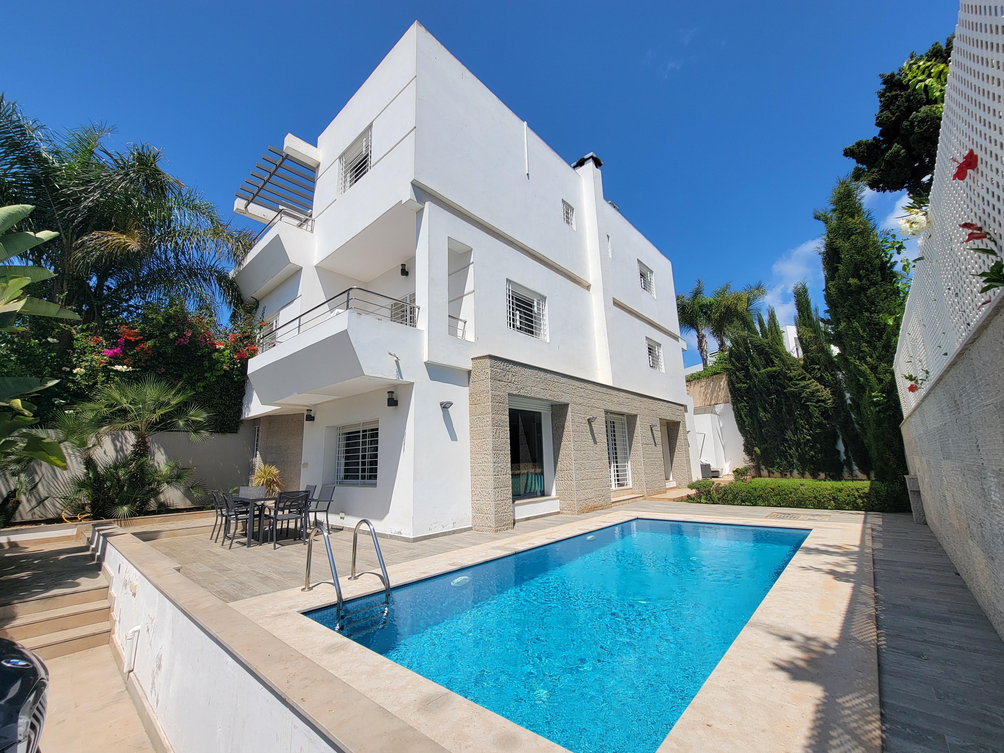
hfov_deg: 106.2
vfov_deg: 89.9
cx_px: 502
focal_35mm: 13
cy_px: 376
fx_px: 377
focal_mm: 2.2
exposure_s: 1/2302
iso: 50
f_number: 2.2
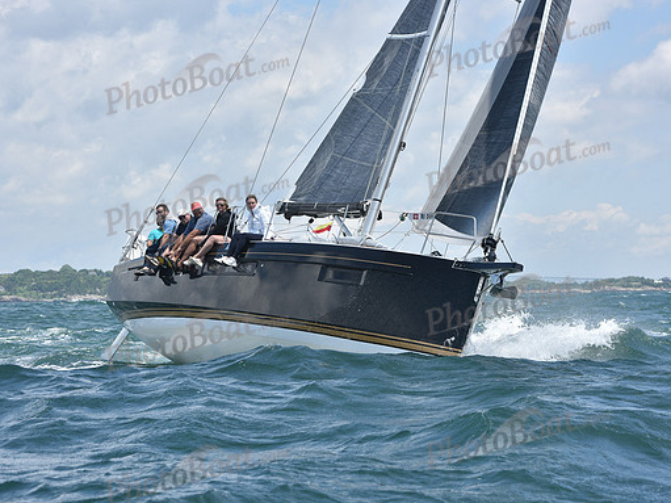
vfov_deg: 13.8
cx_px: 358
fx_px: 2074
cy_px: 252
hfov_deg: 18.4
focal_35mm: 107
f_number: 6.3
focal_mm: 98
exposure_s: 1/1250
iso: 250
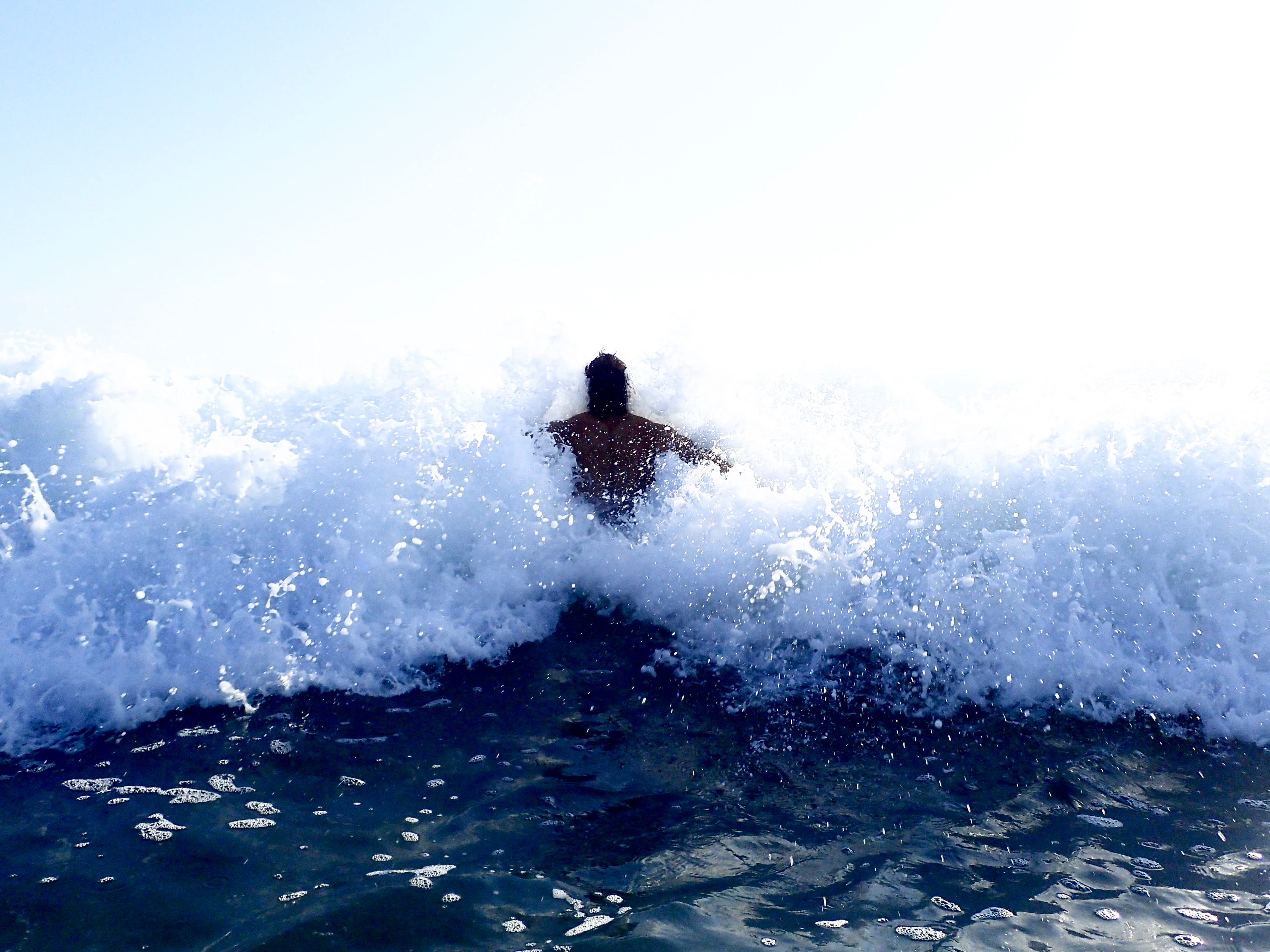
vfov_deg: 46.8
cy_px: 476
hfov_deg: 60.0
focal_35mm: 30
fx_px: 1101
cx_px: 635
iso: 200
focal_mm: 5.5
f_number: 9
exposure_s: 1/640
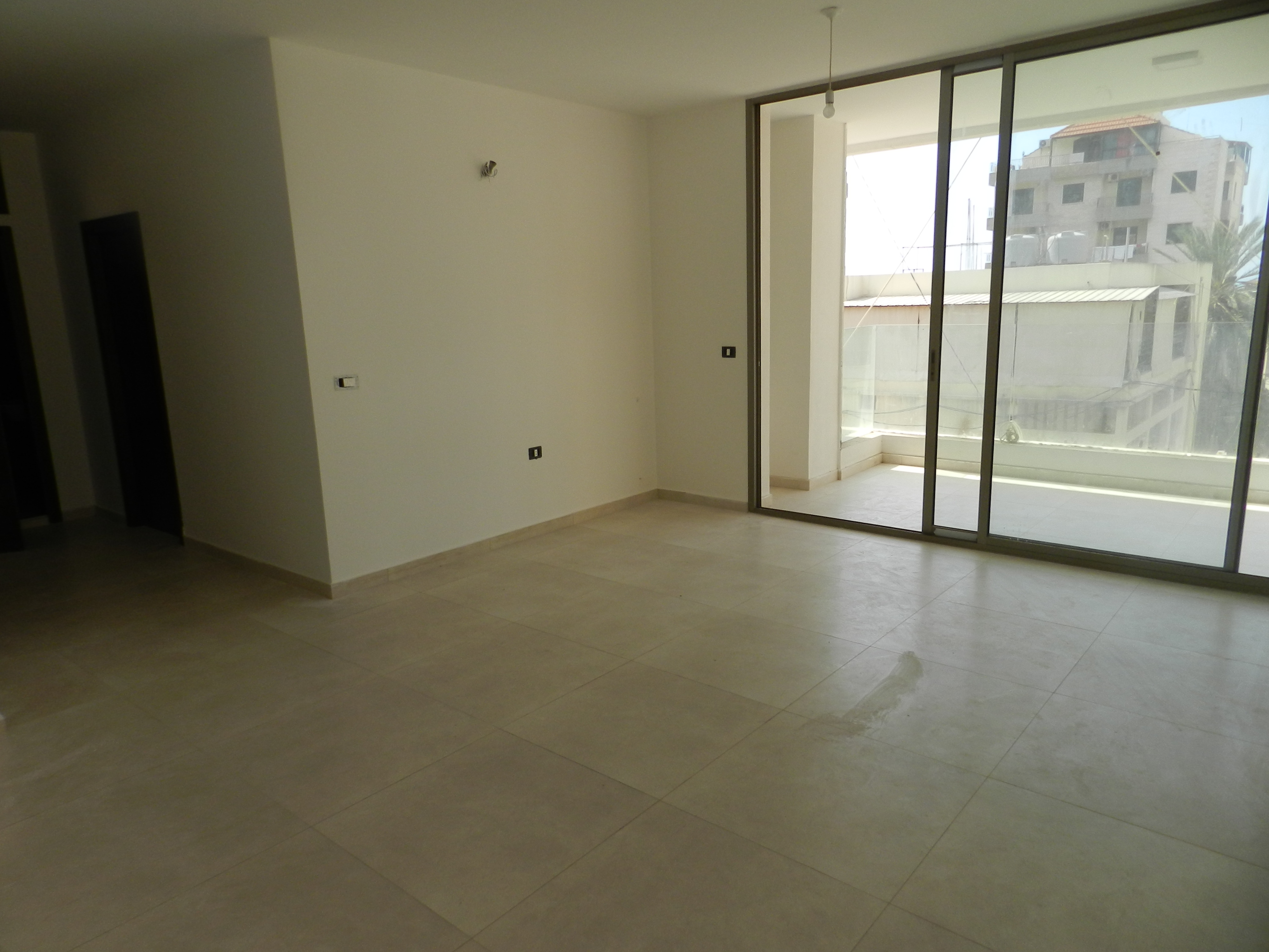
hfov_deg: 73.9
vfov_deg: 58.9
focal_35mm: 23
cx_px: 634
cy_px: 476
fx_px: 843
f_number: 3.4
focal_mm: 4
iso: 160
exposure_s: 1/640
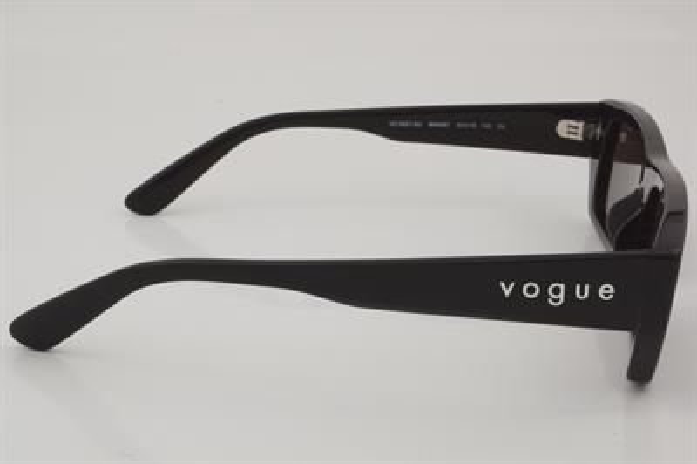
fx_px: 1451
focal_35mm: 75
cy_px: 232
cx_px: 348
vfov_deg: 18.2
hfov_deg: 27.0
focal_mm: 50
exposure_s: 1/3
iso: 100
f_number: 32
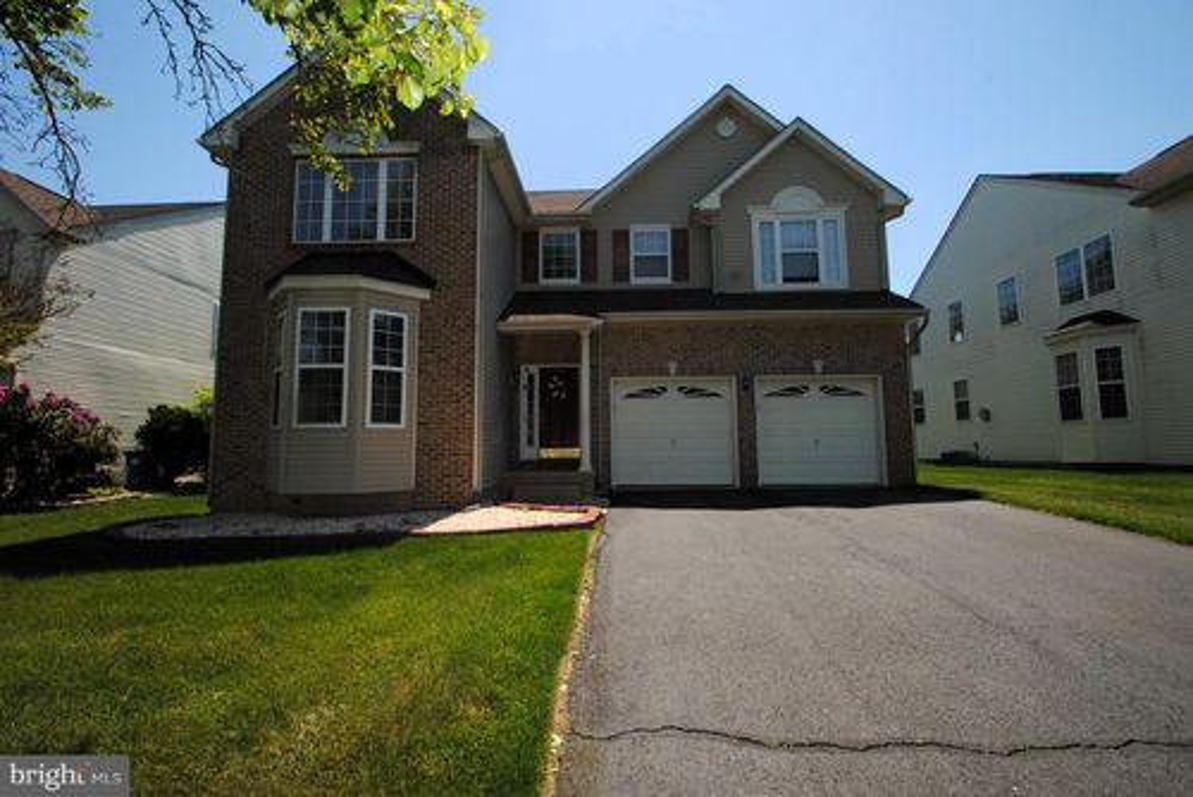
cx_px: 596
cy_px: 398
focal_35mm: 15
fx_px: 497
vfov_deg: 77.4
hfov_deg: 100.4
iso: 100
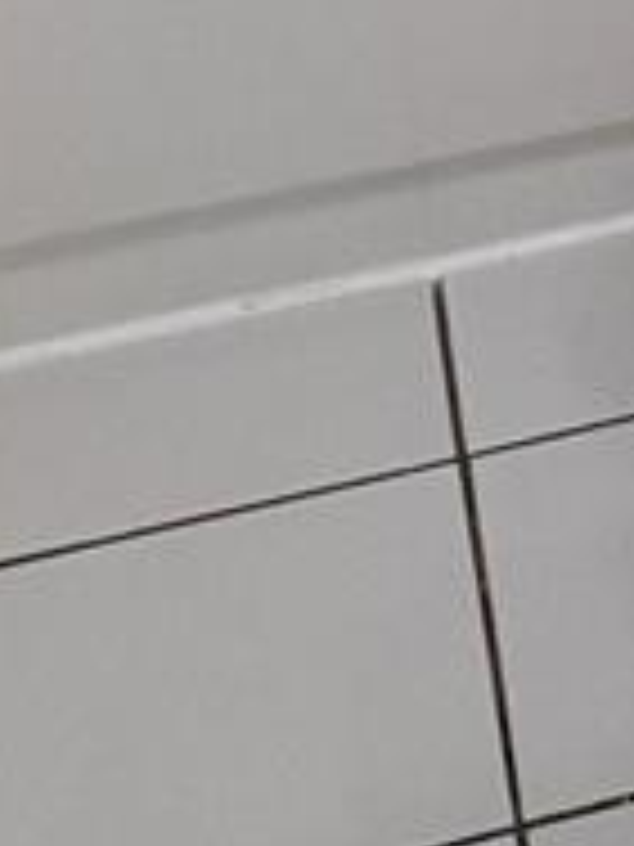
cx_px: 1610
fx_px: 3736
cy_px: -1742
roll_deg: -0.7
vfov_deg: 9.7
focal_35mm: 153
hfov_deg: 8.7
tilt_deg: -6.0
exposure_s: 1/222
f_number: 1.78
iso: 200
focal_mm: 6.76
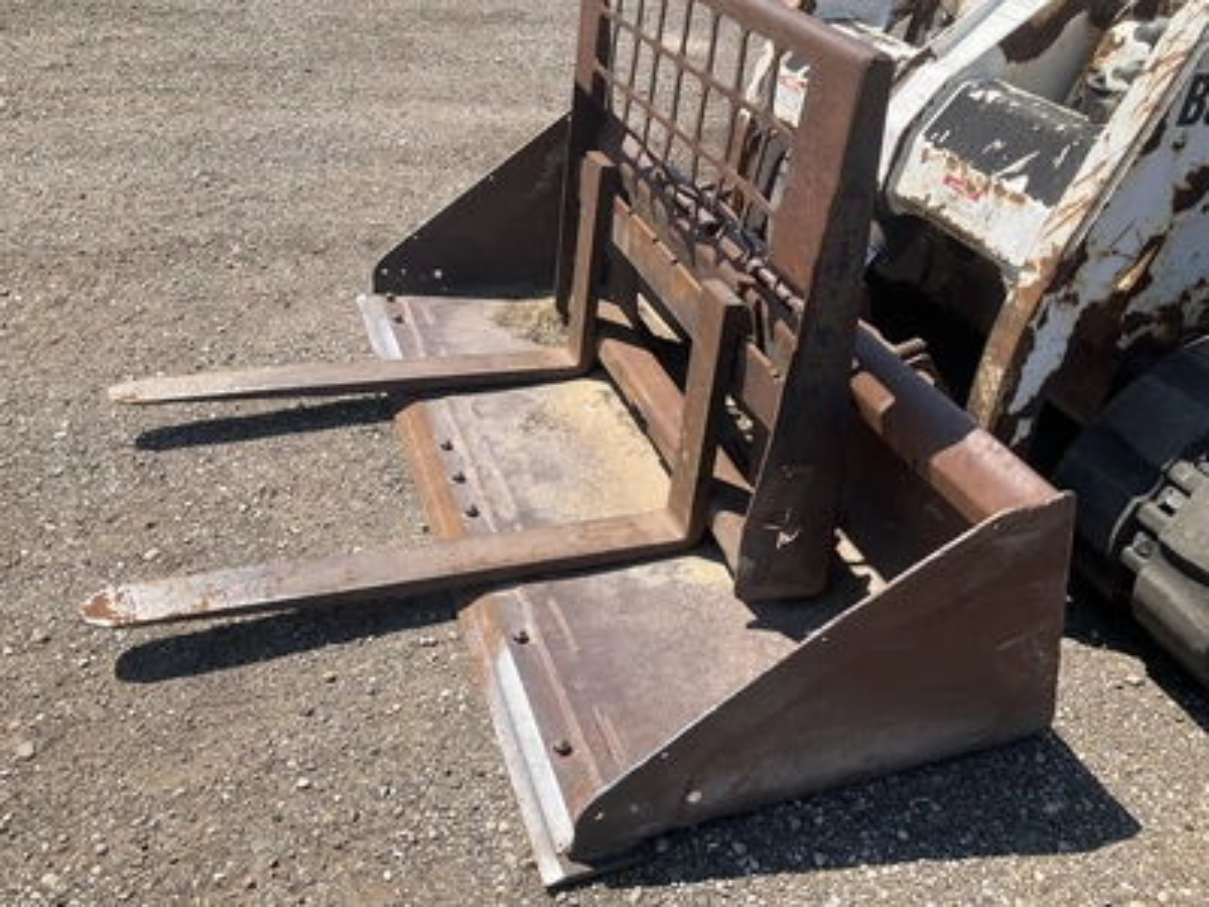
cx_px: 604
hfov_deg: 61.7
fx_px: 1013
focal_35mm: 29
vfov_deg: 48.2
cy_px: 454
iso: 25
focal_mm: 3
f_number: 1.8
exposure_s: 1/1195
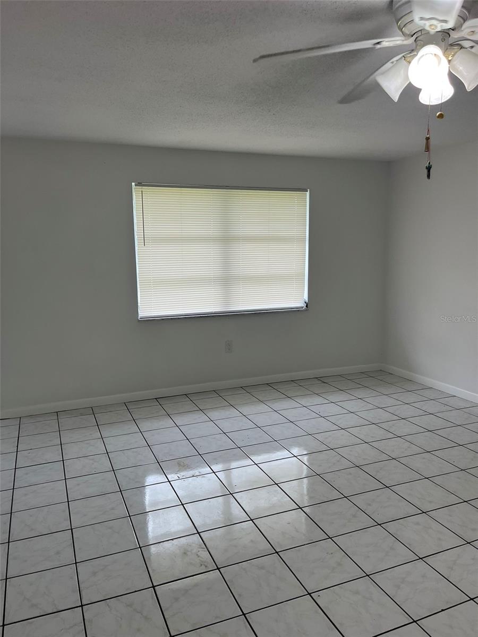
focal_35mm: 26
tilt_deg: -7.5
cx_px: 239
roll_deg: +1.8
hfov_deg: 53.1
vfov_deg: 67.3
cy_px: 318
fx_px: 479
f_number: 1.6
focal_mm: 5.1
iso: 50
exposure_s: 1/120
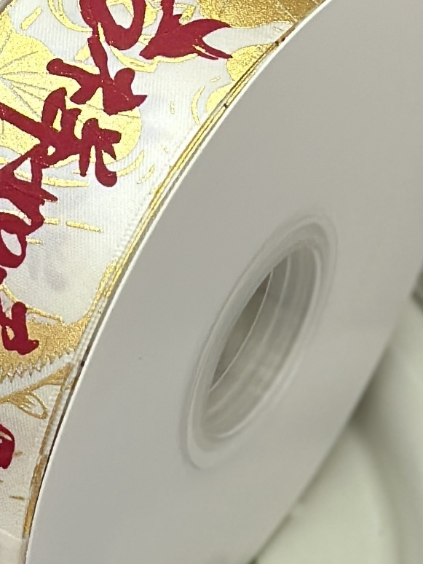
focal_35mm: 250
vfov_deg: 7.9
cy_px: 151
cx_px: -193
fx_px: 4071
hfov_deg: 5.9
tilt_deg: -45.0
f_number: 1.78
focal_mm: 6.86
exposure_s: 1/220
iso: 80
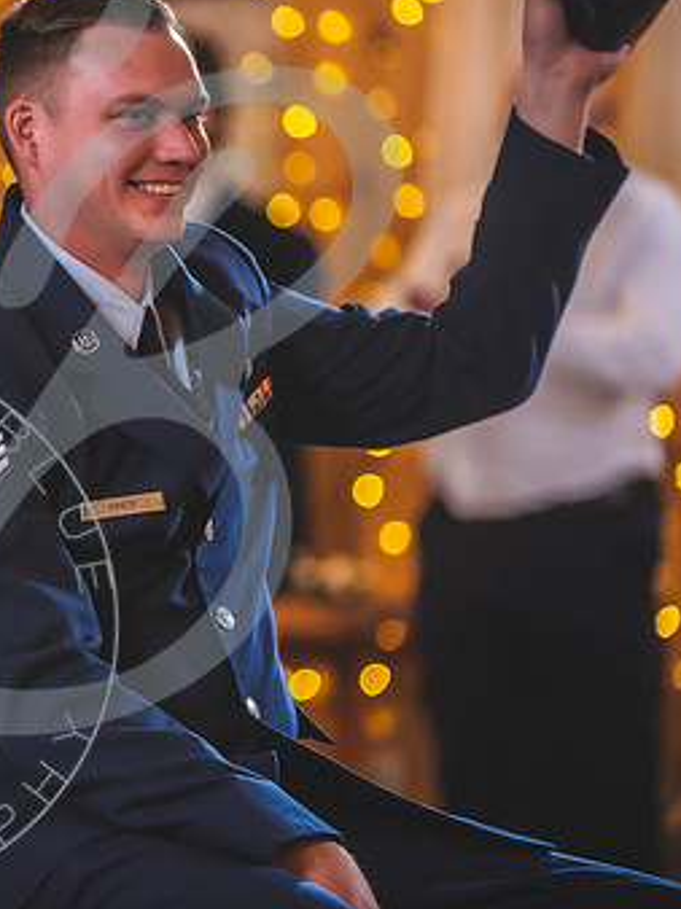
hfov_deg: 5.8
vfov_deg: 7.7
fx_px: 6724
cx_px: -24
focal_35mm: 256
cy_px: 399
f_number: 2.8
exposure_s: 1/200
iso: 1000
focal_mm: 155
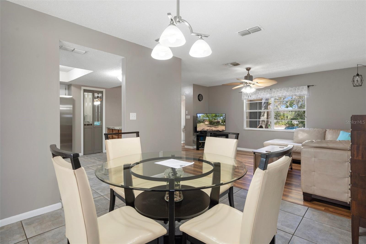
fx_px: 183
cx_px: 183
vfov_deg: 67.4
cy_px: 122
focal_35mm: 18
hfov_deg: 90.0
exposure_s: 1.3
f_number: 8
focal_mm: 18
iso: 400
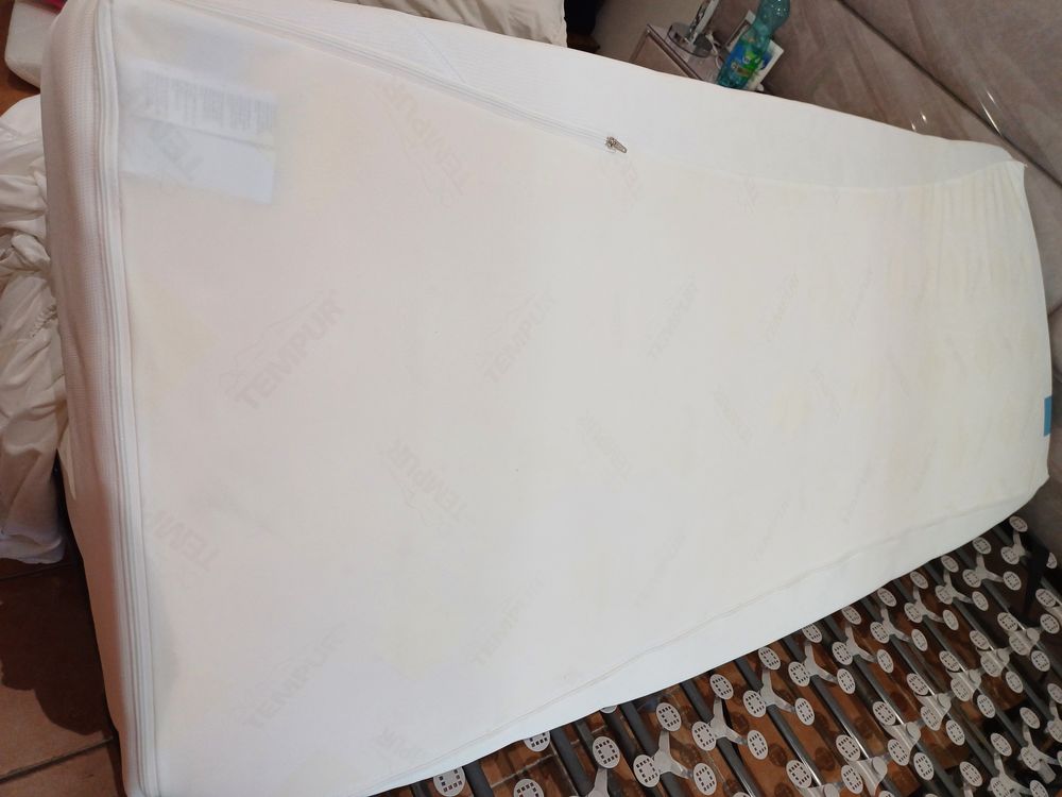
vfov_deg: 54.9
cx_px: 531
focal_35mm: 25
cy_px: 398
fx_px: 767
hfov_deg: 69.4
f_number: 1.8
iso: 160
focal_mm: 4.65
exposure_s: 1/50
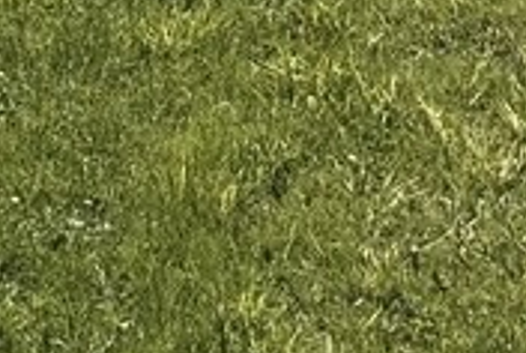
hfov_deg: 14.0
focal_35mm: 145
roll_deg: +0.6
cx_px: 90
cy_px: -1047
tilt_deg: +3.1
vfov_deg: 7.1
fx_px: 2122
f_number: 1.78
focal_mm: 6.76
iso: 80
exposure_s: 1/7353
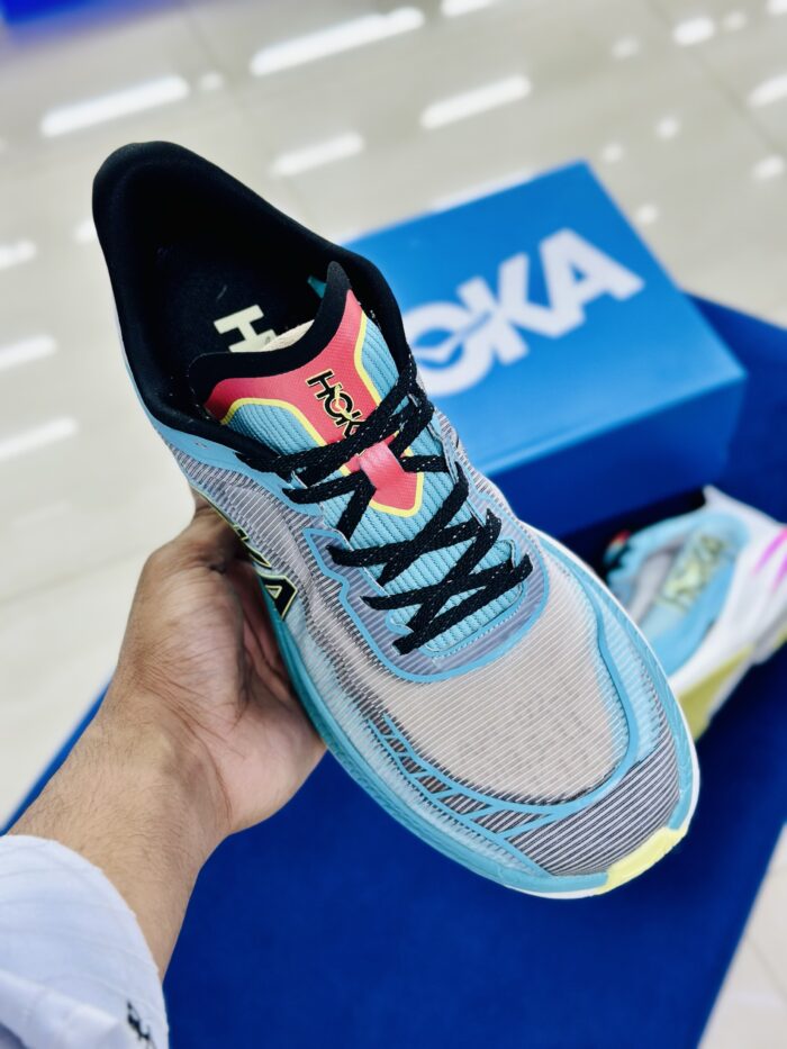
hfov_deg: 30.3
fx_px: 1455
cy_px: 524
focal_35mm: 48
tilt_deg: -57.0
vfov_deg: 39.7
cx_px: 394
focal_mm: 6.86
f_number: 1.78
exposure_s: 1/100
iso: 80
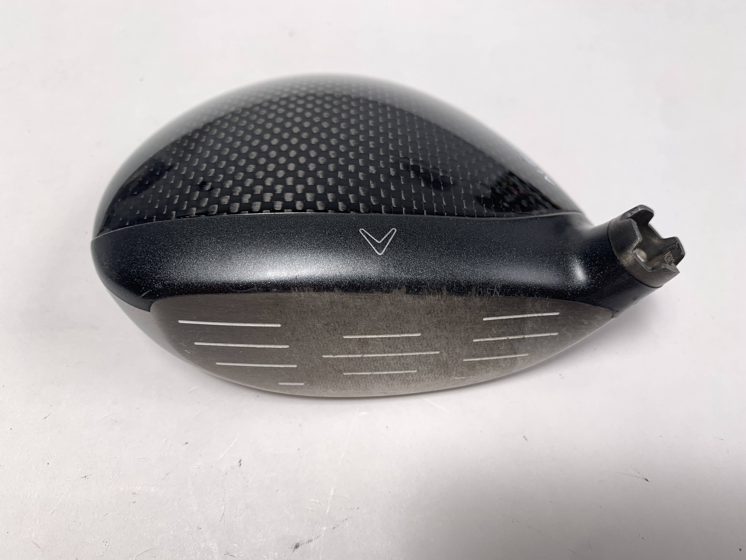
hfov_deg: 67.3
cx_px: 373
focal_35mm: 26
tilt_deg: -59.6
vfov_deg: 53.1
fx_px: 560
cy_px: 280
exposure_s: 1/129
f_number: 1.8
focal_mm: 4.25
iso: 25
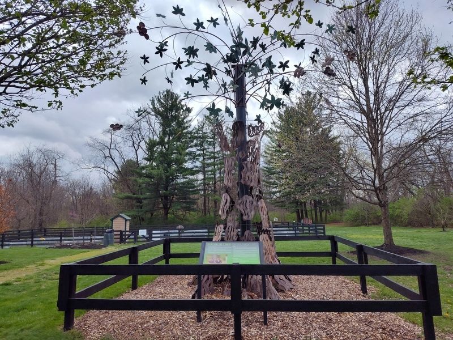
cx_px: 226
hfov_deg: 73.9
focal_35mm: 23
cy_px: 170
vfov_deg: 58.9
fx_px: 301
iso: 100
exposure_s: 1/1910
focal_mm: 5.56
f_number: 1.8
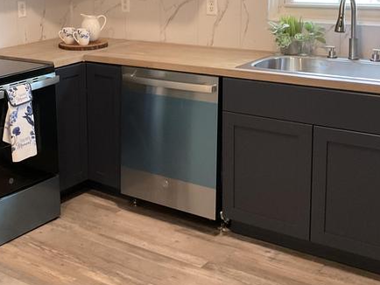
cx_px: 55
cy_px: 52
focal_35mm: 57
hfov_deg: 32.4
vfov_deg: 25.2
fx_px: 626
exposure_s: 1/40
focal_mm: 3
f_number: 1.8
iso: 200
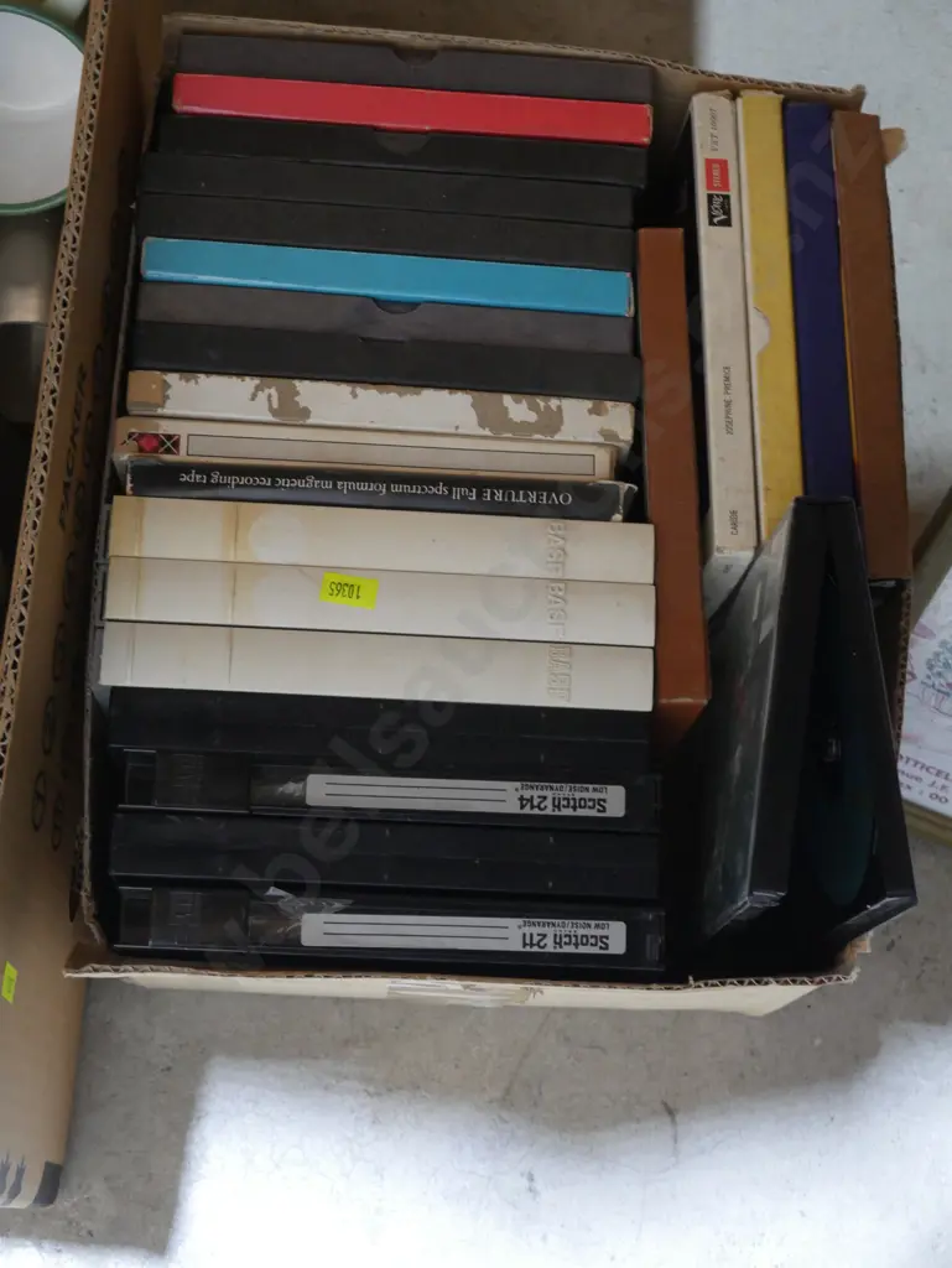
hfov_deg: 25.3
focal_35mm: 58
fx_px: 2125
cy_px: 634
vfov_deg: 33.2
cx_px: 476
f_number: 5.4
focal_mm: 29
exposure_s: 1/60
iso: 2000
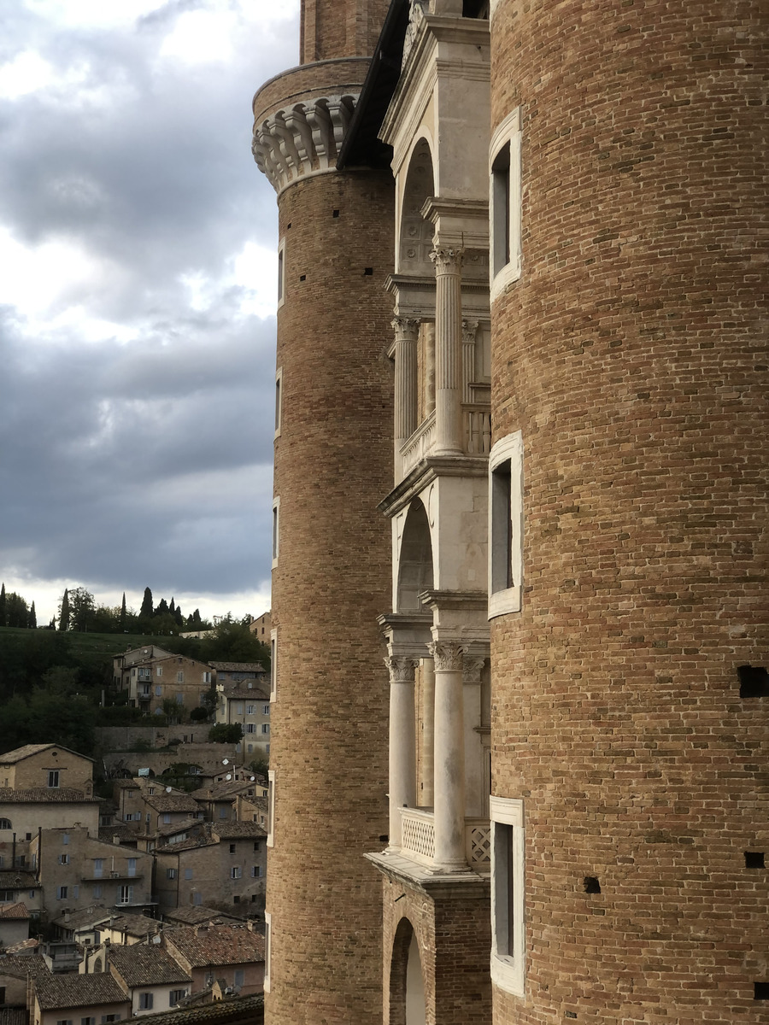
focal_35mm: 52
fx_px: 1540
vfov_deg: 36.8
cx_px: 384
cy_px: 512
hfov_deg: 28.0
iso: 16
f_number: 2.4
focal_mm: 6
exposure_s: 1/60
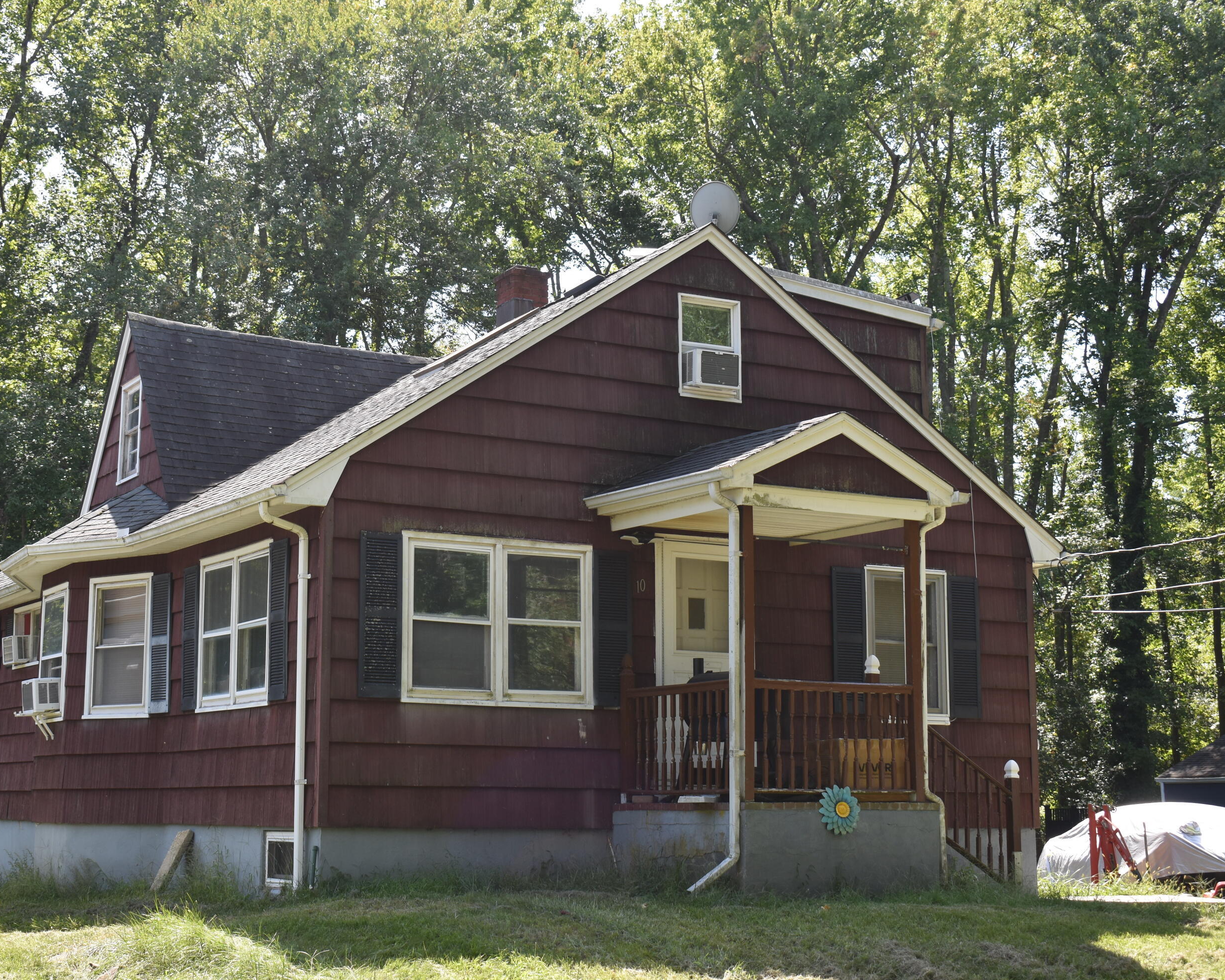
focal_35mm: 55
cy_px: 490
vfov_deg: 27.6
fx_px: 1994
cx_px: 488
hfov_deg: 34.0
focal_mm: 32
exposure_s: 1/250
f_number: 5.6
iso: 200
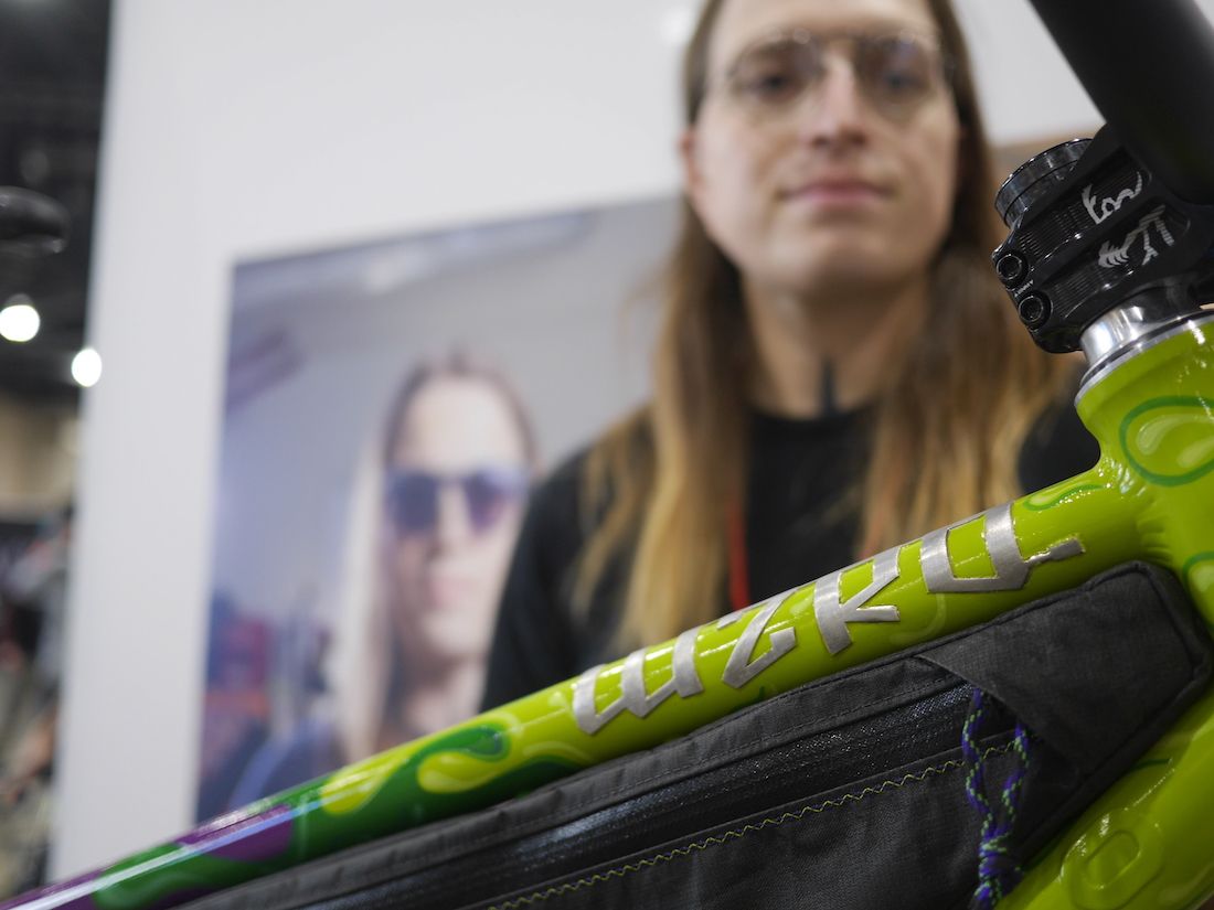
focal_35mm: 40
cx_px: 607
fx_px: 1403
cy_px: 455
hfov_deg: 46.8
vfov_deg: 36.0
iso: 400
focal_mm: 20
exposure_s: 1/60
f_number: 1.7
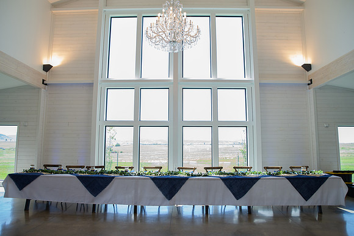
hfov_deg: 71.5
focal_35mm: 25
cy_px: 118
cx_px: 178
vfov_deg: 51.3
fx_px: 246
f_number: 3.5
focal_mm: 24
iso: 500
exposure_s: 1/160
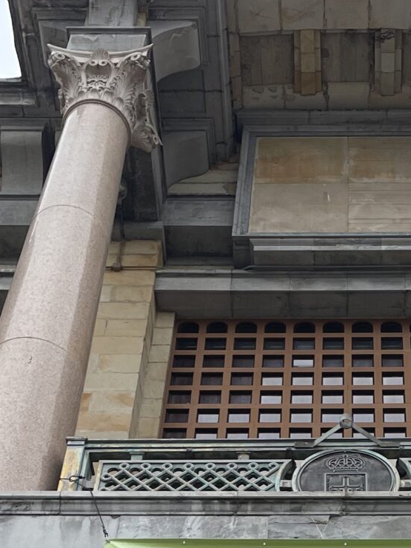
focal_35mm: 90
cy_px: 633
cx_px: 346
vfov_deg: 20.5
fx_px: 1425
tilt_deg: +45.6
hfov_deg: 16.3
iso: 50
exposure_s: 1/1618
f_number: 1.6
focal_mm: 4.2
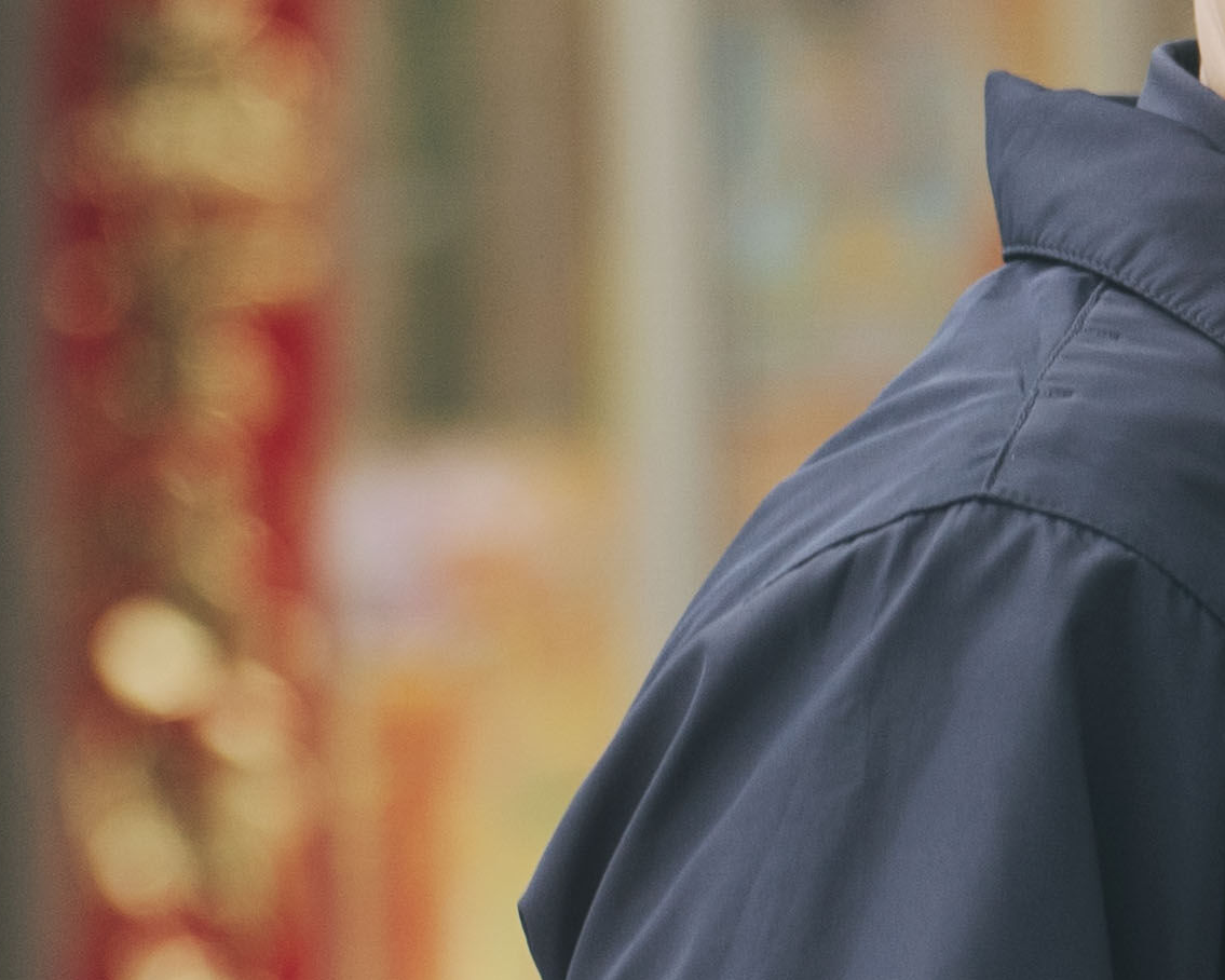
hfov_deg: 3.8
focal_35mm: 511
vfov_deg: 3.0
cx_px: 2168
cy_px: 1122
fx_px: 18526
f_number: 2.8
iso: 400
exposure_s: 1/320
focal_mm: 103
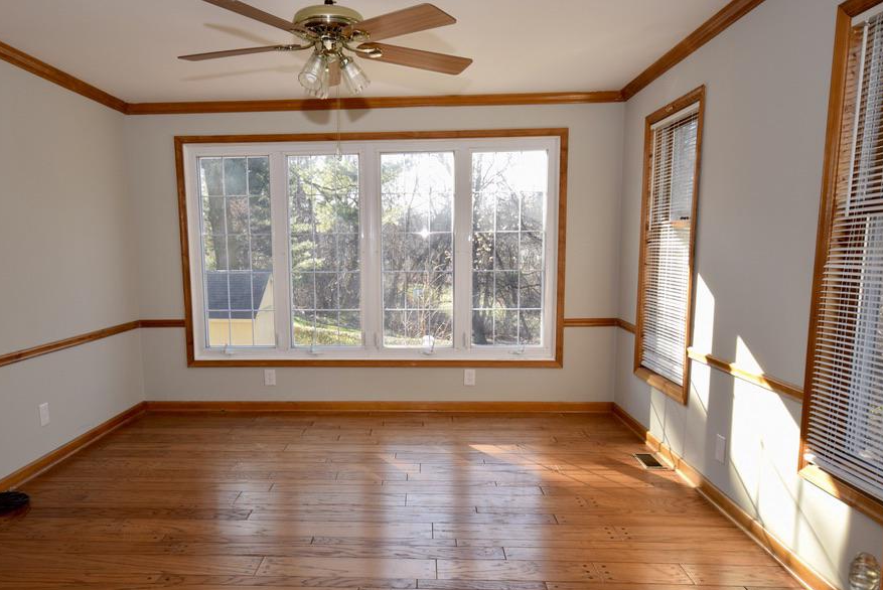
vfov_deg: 49.4
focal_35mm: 26
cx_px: 380
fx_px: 638
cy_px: 348
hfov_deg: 69.0
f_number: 5.6
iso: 400
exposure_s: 1/125
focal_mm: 14
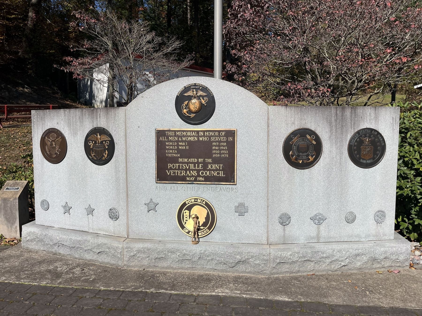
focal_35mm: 26
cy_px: 158
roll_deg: +0.9
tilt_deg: -4.1
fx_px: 317
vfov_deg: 53.1
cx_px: 211
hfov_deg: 67.3
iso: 50
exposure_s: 1/6897
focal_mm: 5.1
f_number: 1.6
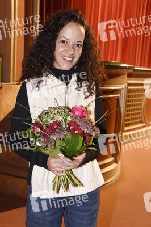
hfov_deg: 28.0
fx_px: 303
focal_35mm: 48
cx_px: 76
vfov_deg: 41.1
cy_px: 114
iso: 2000
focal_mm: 48
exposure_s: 1/60
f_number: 6.3
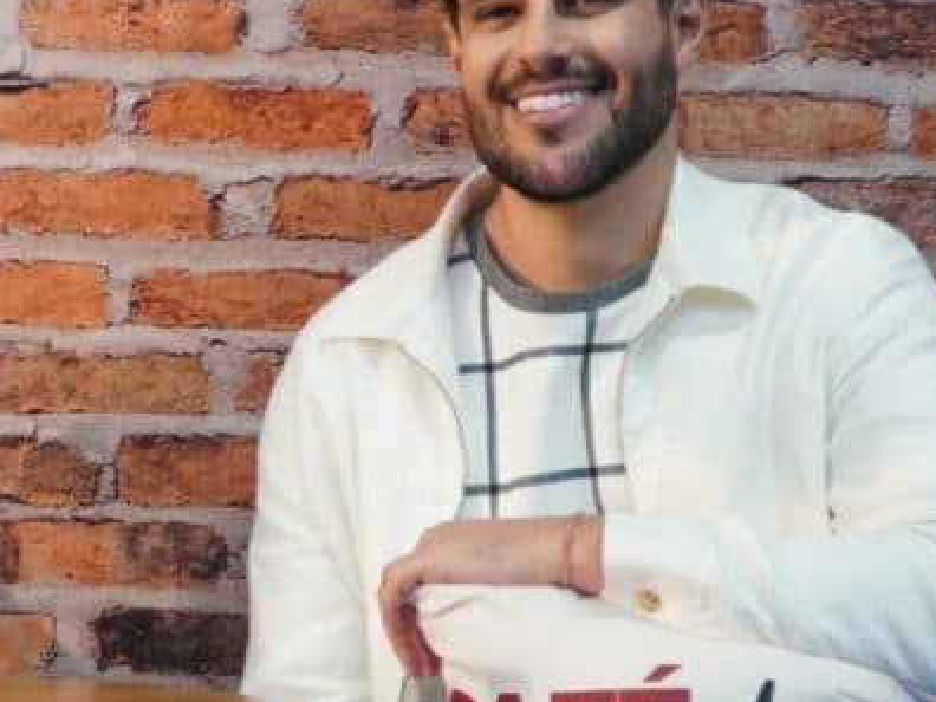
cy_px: 461
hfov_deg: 20.8
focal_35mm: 93
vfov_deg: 15.8
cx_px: 208
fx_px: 2521
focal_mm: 25
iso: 1000
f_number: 4
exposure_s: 1/100
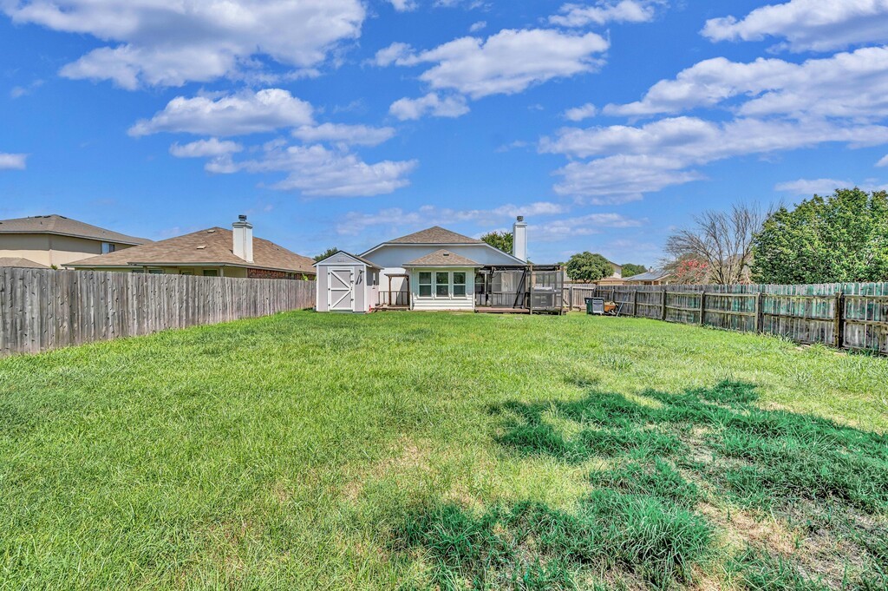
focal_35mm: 14
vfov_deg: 81.1
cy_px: 296
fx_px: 345
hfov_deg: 104.3
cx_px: 444
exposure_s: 1/1250
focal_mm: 14
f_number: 8
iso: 100
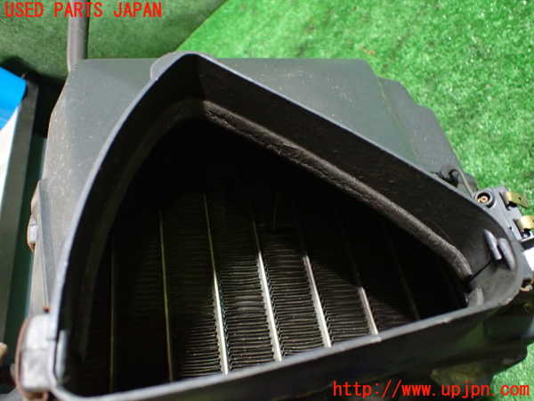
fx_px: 463
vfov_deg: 46.8
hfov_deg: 60.0
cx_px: 267
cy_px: 200
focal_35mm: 30
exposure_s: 1/40
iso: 800
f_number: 2.3
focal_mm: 5.4
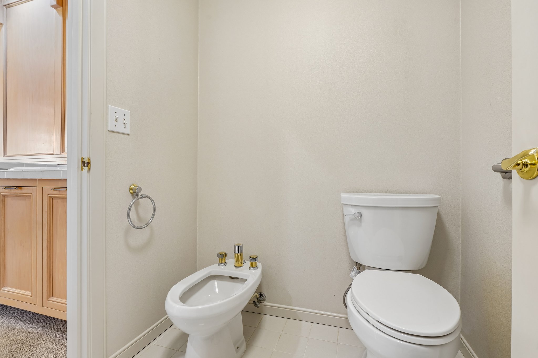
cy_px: 179
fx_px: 239
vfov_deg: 73.7
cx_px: 269
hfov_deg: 96.7
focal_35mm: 16
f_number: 8
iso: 400
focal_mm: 16
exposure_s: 1/10
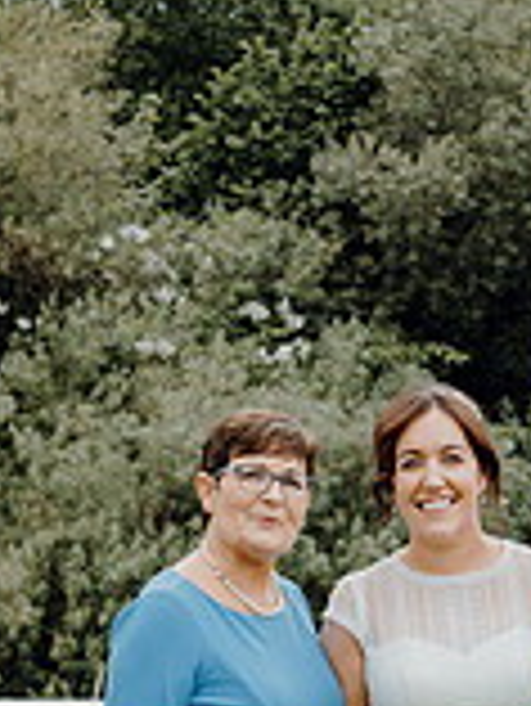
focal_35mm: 185
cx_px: 382
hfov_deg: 8.0
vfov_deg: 10.6
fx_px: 3779
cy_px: 704
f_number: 5.6
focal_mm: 52
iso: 320
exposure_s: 1/250
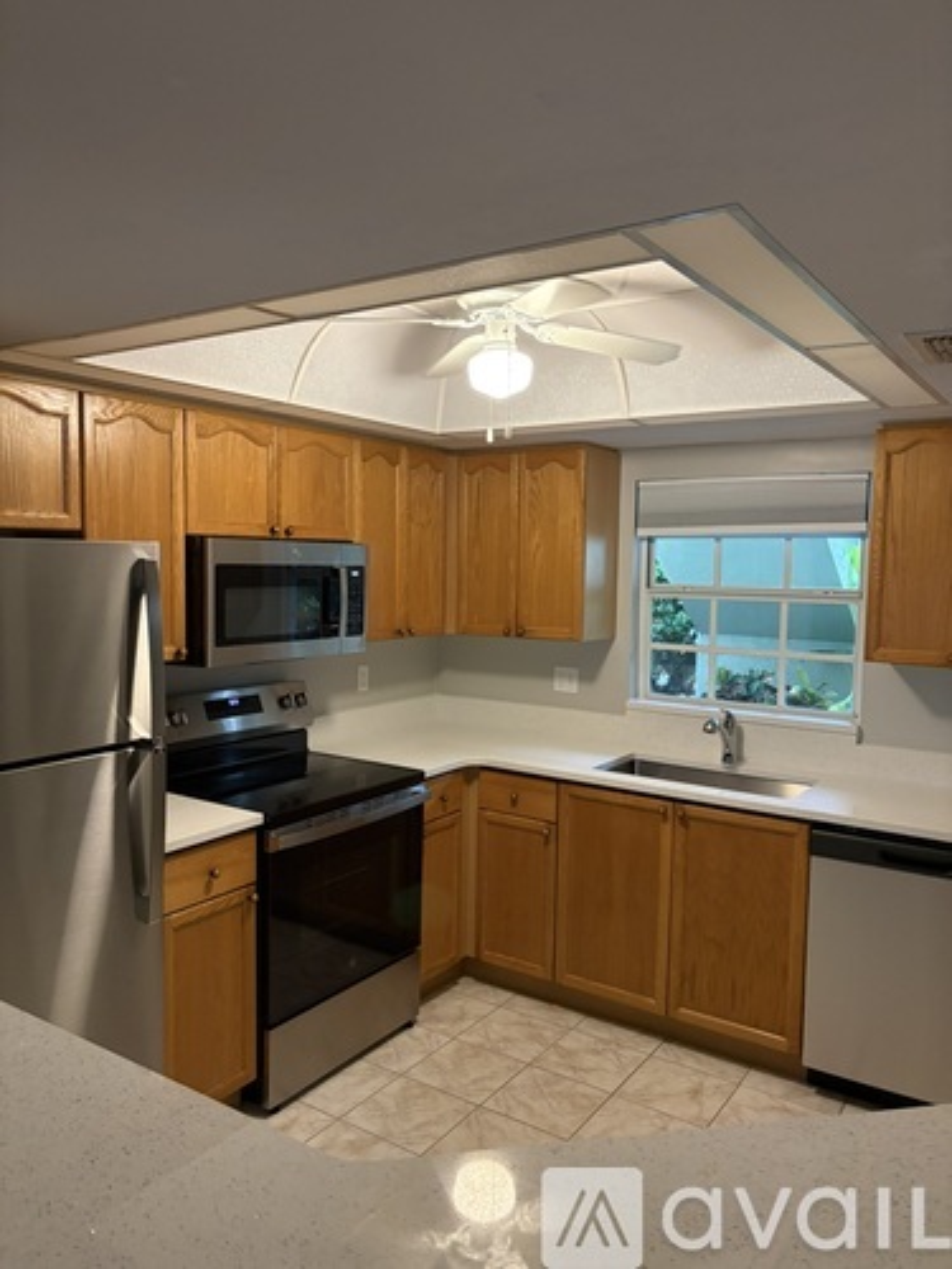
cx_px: 476
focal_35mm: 26
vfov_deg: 67.3
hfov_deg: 53.1
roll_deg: -0.3
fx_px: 953
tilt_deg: -5.1
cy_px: 634
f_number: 1.6
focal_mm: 5.96
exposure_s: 1/60
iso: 320
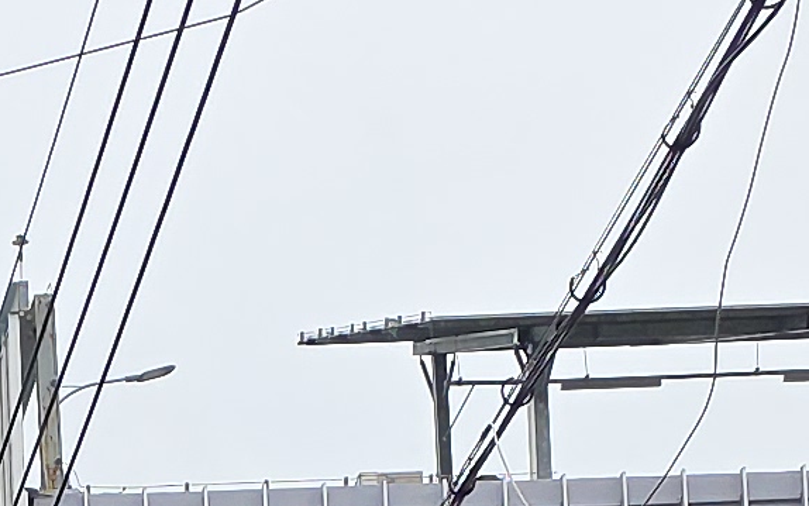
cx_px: -330
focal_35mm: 170
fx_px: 3749
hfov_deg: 11.9
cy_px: 1593
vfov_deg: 6.9
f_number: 1.7
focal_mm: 6.3
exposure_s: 1/3117
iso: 80
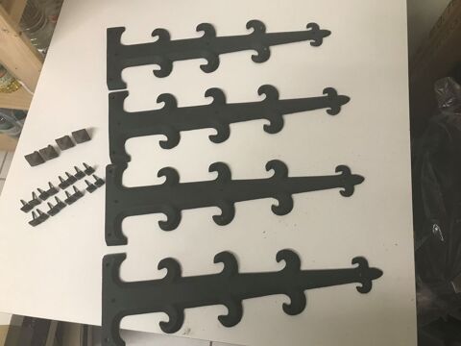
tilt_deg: -72.0
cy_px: 173
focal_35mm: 28
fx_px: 373
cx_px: 230
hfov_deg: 63.4
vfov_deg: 49.7
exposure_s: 1/17
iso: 40
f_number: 1.8
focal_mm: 3.99
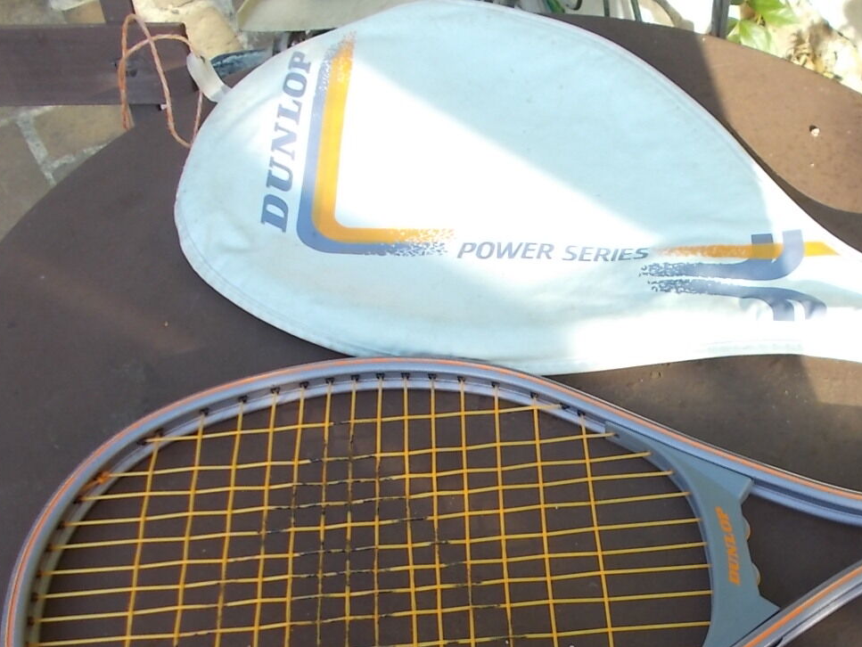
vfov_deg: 32.9
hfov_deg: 42.5
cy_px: 499
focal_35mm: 43
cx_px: 643
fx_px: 1071
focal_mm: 4.6
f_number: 3.2
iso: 80
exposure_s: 1/160
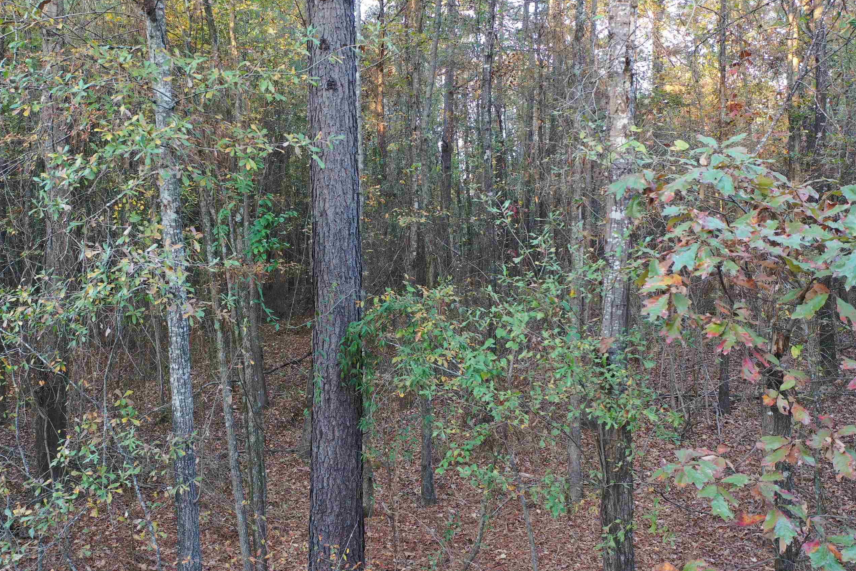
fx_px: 808
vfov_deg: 38.9
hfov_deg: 55.5
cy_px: 277
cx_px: 351
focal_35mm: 34
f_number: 2.8
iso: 250
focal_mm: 10.26
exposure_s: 1/30
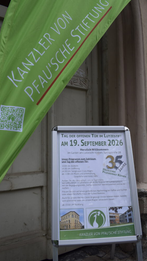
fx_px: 201
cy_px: 129
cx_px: 78
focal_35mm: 29
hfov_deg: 40.2
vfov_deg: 66.1
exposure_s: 1/200
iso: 400
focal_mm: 18
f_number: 7.1
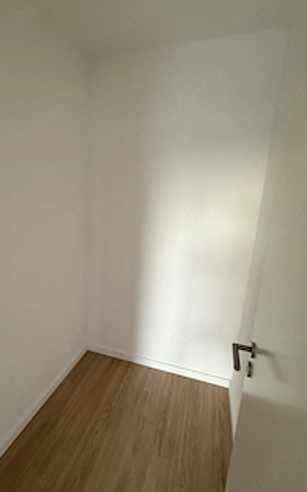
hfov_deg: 61.4
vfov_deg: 88.0
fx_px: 254
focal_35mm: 19
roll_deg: -0.7
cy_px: 254
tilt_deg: -12.8
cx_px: 117
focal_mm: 2.22
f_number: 2.2
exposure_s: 1/50
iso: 400
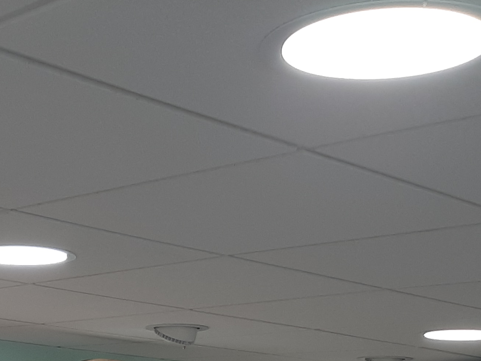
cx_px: -88
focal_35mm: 80
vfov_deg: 16.7
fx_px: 1112
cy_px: 549
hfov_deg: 22.6
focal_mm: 3.93
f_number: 1.7
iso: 40
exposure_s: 1/100
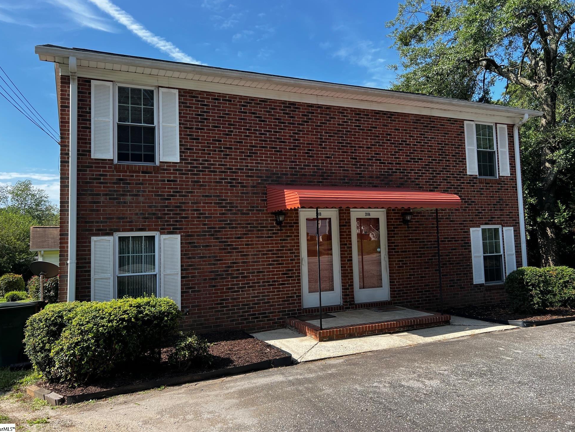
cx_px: 286
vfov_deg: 51.3
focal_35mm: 27
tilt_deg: +6.0
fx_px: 449
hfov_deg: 65.3
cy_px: 208
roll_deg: +1.6
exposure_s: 1/1698
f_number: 1.5
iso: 50
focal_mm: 5.7
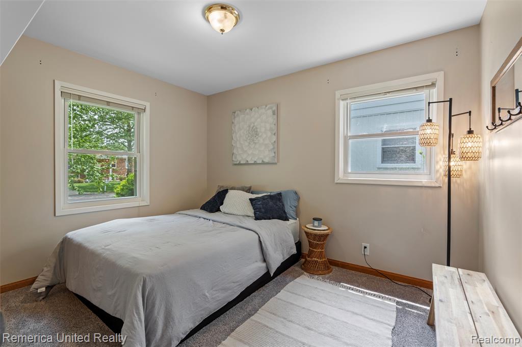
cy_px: 174
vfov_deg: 73.7
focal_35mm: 16
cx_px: 261
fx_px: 232
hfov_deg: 96.8
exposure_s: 1/6
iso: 400
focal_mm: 16
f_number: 8
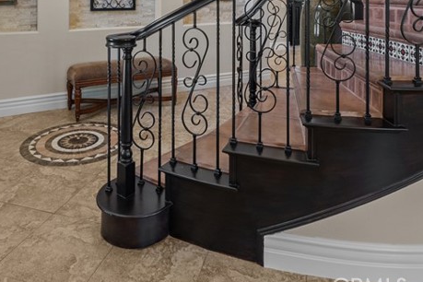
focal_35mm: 29
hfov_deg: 63.6
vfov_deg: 38.5
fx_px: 341
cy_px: -15
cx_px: 195
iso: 125
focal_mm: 13
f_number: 9
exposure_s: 1/1.67
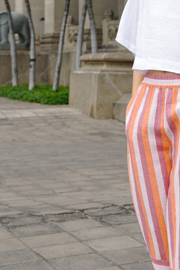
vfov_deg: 20.2
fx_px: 757
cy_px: 84
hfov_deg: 13.5
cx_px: 142
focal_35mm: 101
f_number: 4.5
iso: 320
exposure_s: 1/640
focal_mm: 42.8
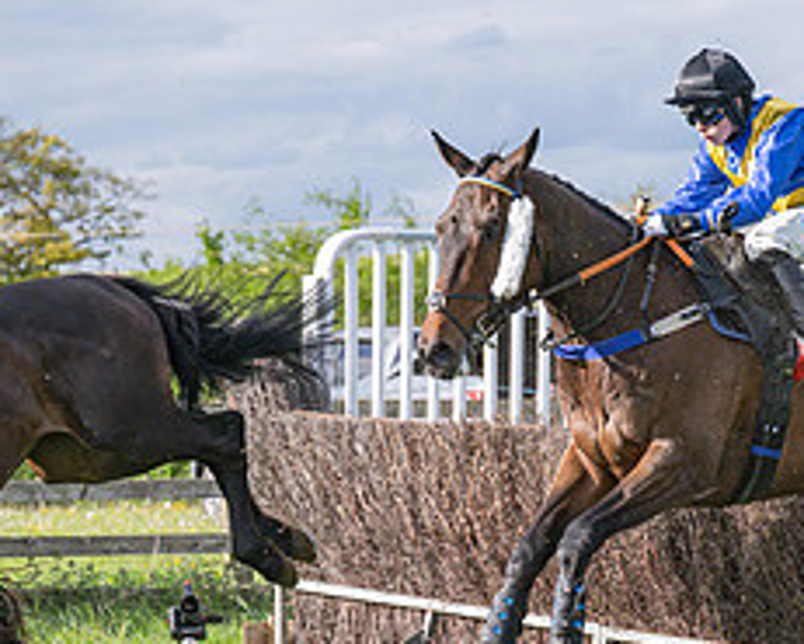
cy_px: 428
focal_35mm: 192
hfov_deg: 10.0
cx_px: 524
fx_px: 4571
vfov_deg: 8.1
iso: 400
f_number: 4
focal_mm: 70
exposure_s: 1/3200
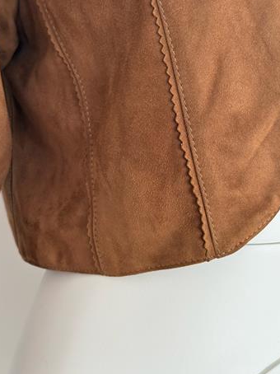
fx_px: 594
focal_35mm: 55
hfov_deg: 26.5
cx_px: 128
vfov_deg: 35.0
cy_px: 188
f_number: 1.78
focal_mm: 6.76
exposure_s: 1/50
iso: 200
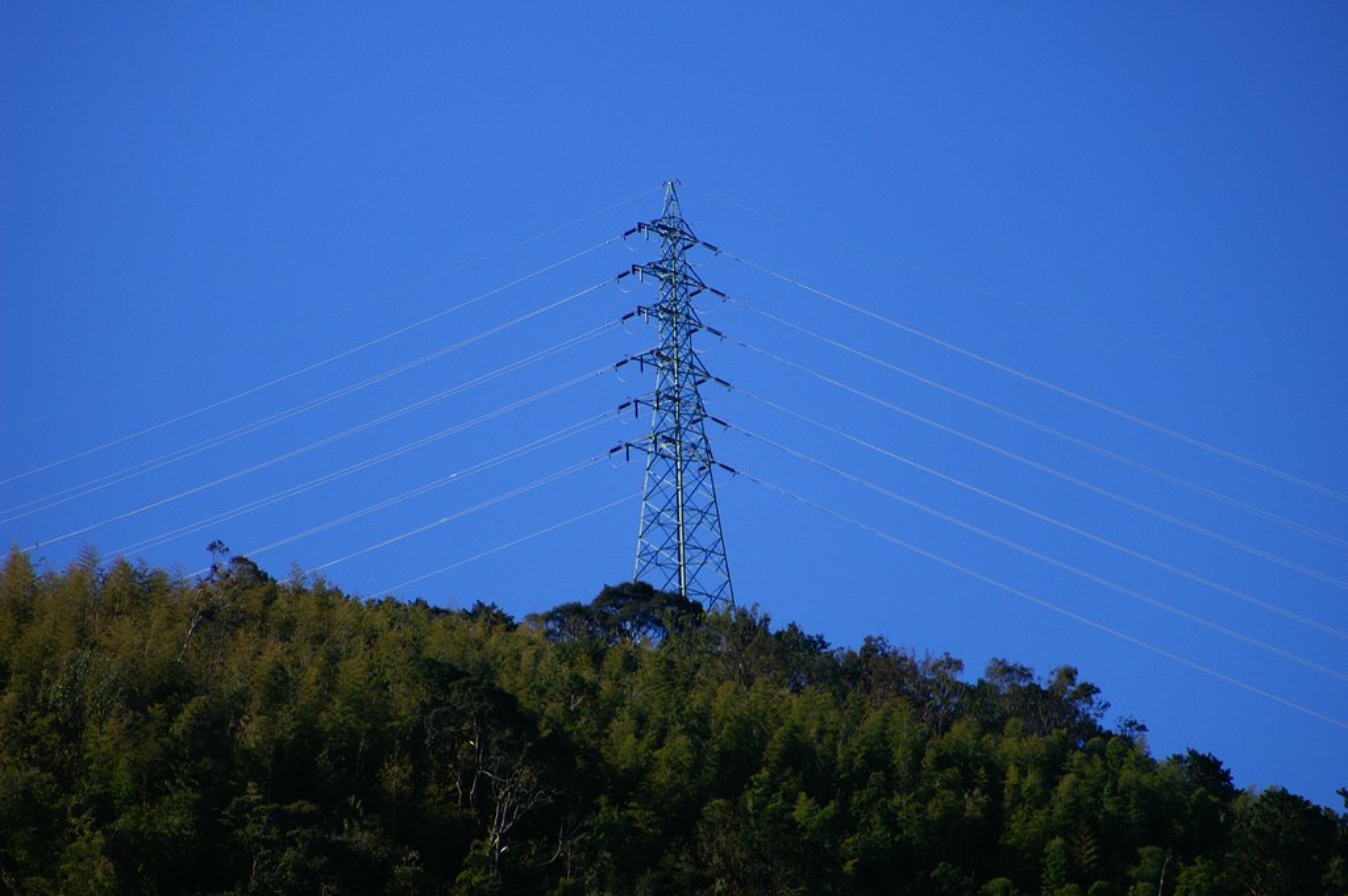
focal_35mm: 315
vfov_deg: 4.4
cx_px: 674
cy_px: 448
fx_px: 11785
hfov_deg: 6.5
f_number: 5.6
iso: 400
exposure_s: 1/4000
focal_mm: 210
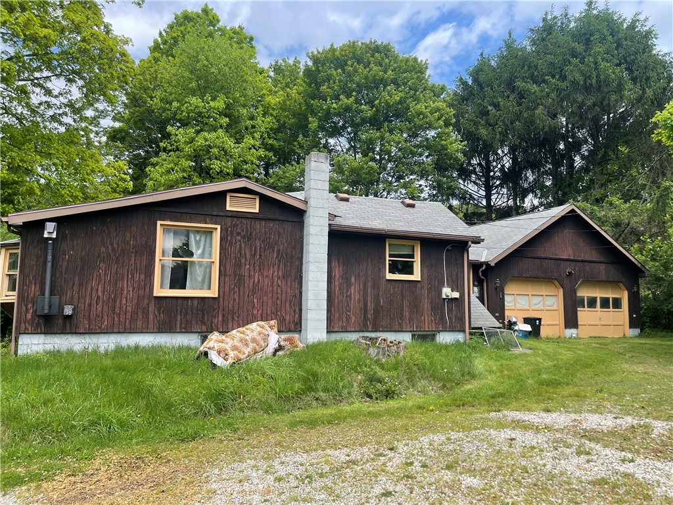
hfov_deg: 69.4
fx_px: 486
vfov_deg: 54.9
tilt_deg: +7.0
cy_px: 252
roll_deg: -1.3
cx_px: 336
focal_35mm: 25
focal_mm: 5.1
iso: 32
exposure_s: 1/1553
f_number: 1.6
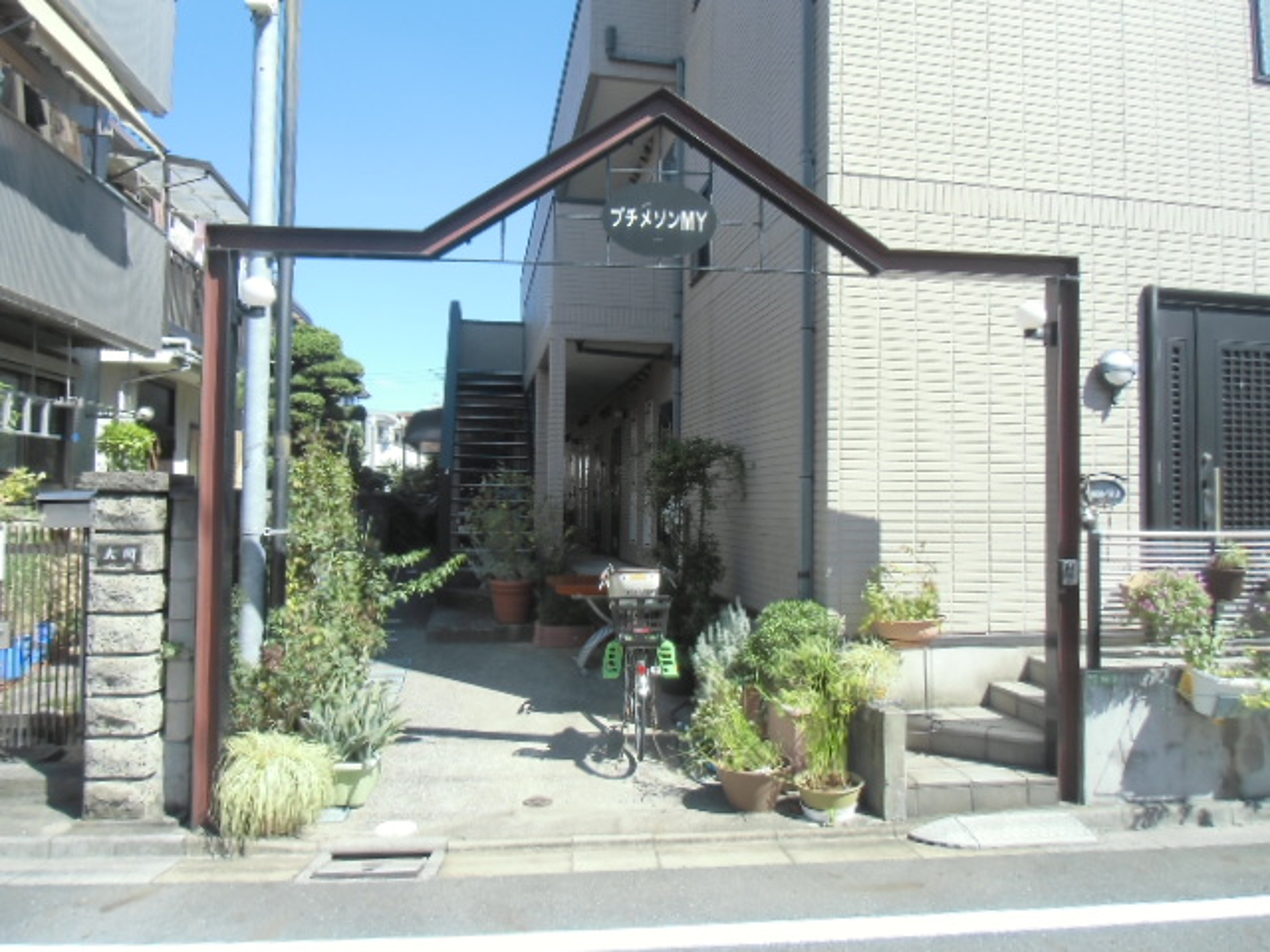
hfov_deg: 71.6
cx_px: 635
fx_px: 881
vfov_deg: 56.8
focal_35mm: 24
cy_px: 476
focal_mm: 4.24
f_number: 3
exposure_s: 1/320
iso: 64
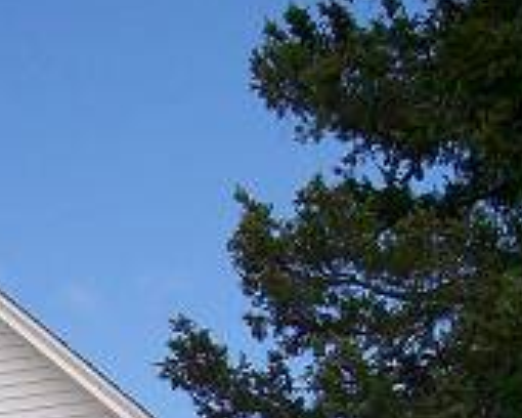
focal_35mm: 124
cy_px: 672
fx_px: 1916
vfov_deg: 11.8
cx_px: -138
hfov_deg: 14.9
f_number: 4.8
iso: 80
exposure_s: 1/504
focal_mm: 6
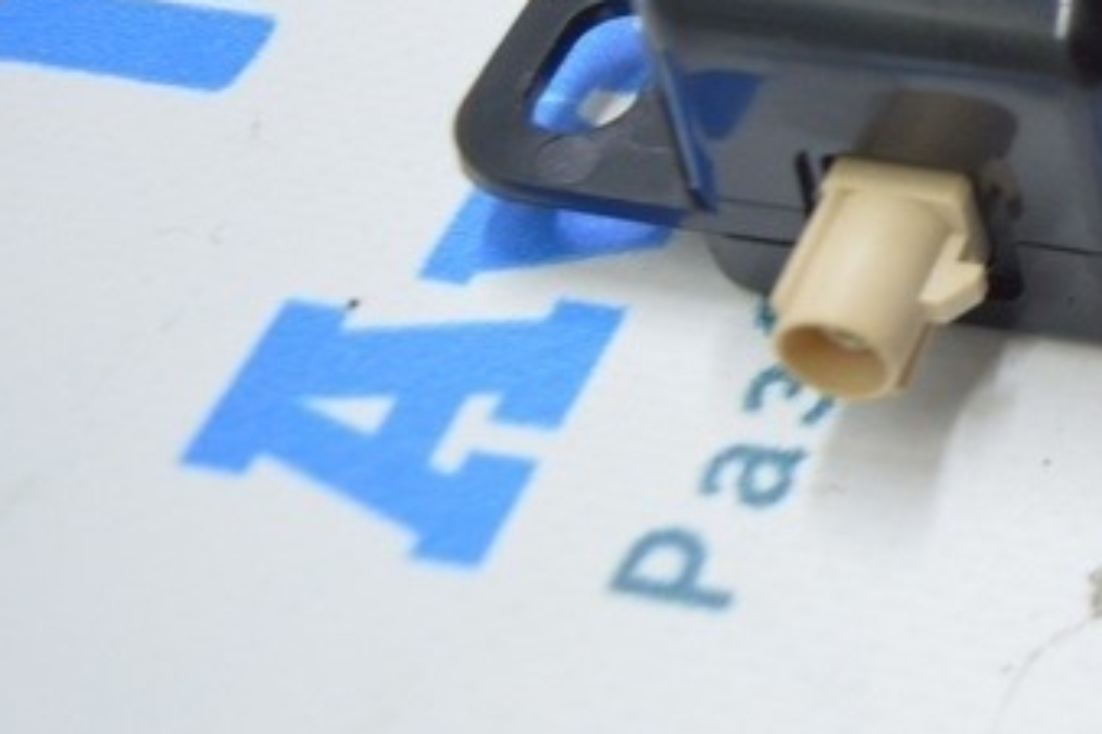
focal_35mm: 96
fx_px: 2922
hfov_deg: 19.5
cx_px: 1477
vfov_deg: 14.1
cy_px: -28
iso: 400
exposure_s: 1/50
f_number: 3.8
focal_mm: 21
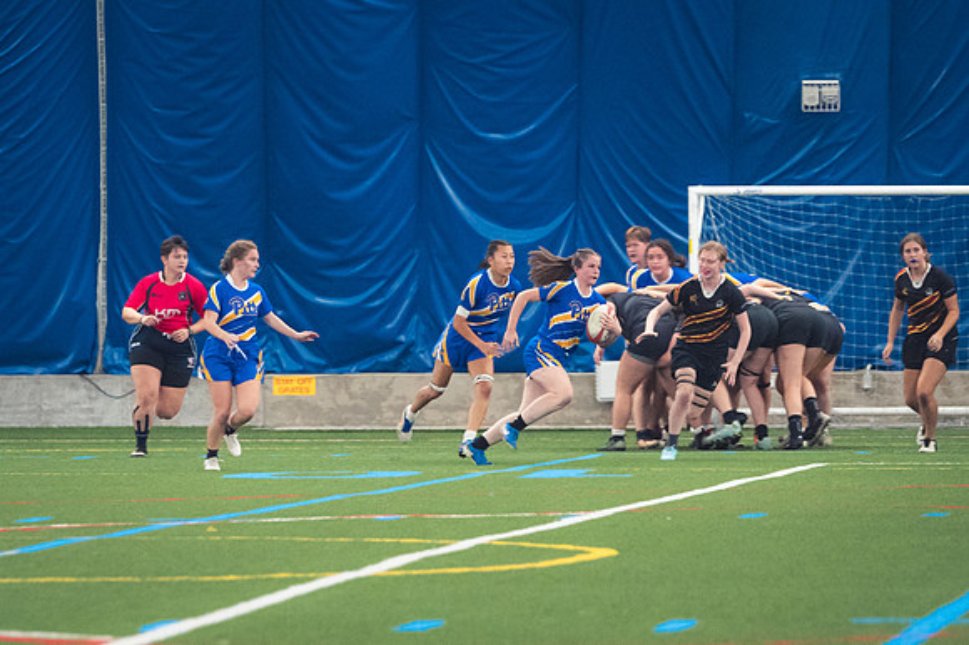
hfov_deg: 6.3
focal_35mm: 328
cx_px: 322
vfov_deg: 4.2
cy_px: 394
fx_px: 8815
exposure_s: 1/320
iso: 4500
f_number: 2.8
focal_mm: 160
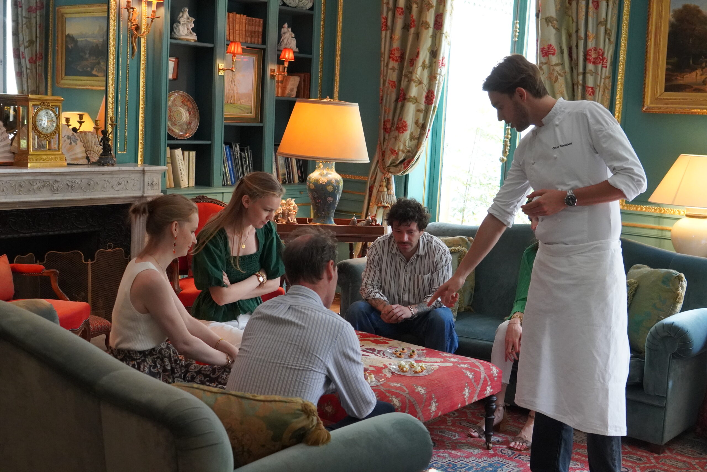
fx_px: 913
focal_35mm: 46
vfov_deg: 28.9
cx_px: 354
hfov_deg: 42.3
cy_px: 236
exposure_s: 1/160
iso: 4000
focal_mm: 31
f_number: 4
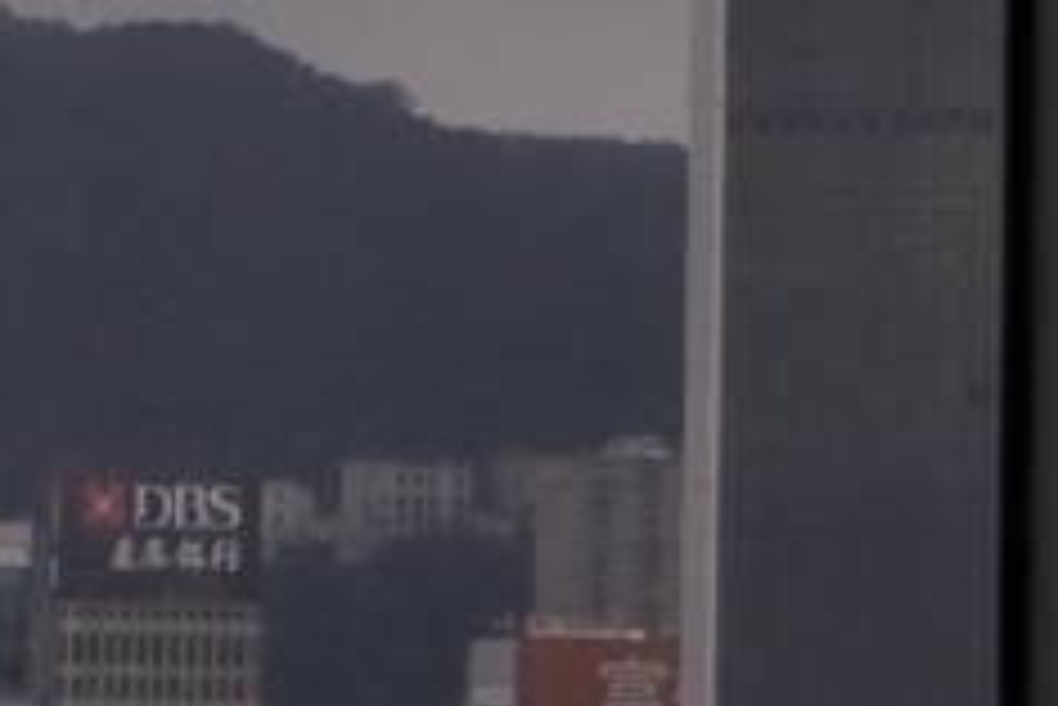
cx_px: -1571
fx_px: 7881
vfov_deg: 5.1
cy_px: 1259
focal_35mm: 268
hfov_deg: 7.2
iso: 125
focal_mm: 23
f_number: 3.2
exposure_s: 1/850
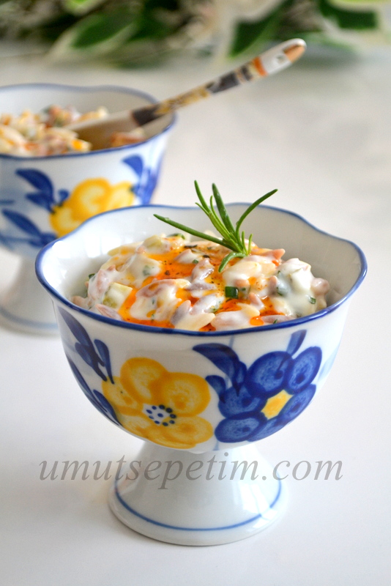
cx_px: 196
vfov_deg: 24.6
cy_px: 293
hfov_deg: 16.6
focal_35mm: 82
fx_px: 1343
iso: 400
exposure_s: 1/125
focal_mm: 55
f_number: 5.6
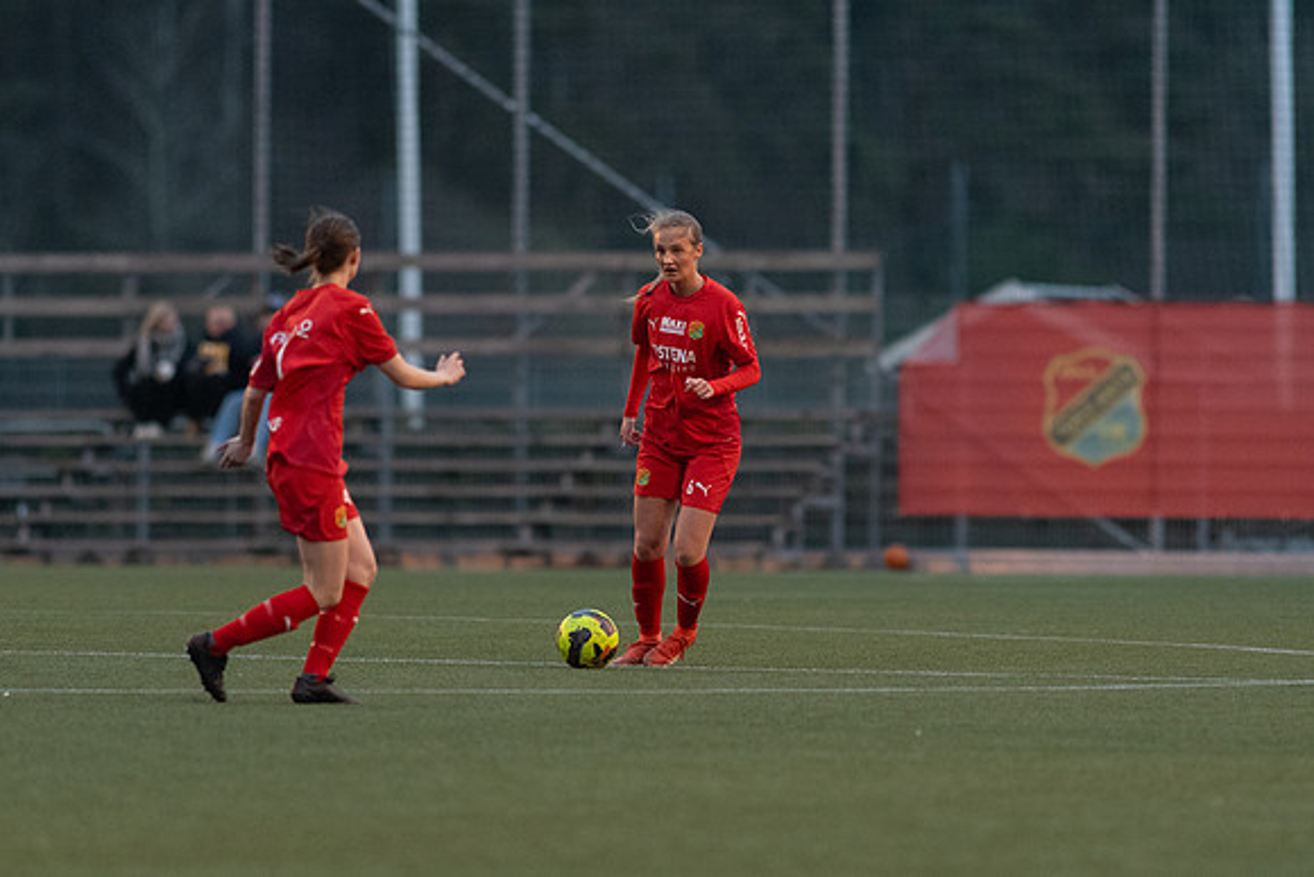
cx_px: 657
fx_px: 16647
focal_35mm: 456
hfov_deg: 4.5
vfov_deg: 3.0
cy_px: 438
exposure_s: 1/1000
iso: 4500
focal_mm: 300
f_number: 3.2
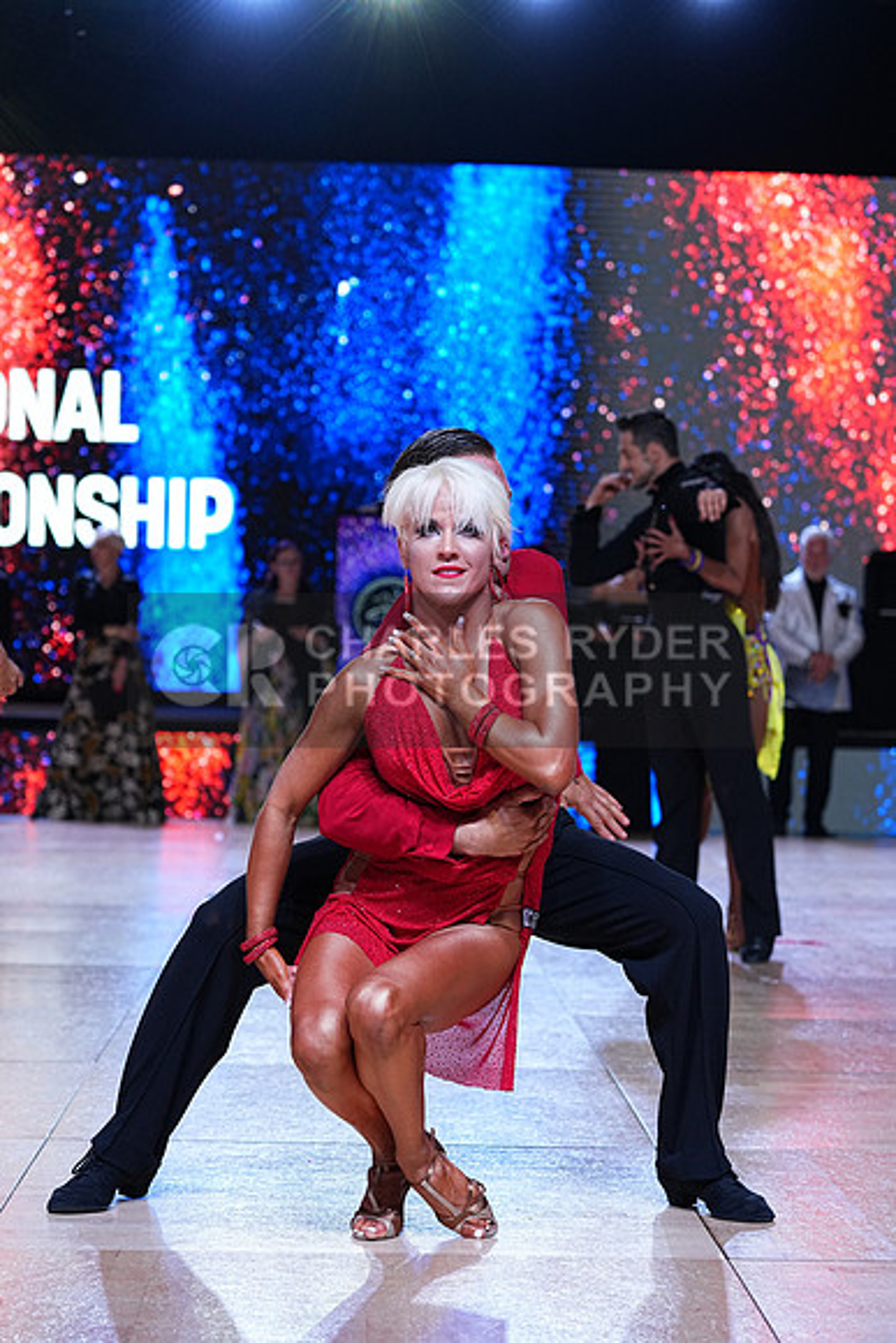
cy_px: 672
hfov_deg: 17.1
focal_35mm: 80
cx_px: 448
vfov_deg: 25.4
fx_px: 2985
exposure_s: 1/500
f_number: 4
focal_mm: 80
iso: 1000
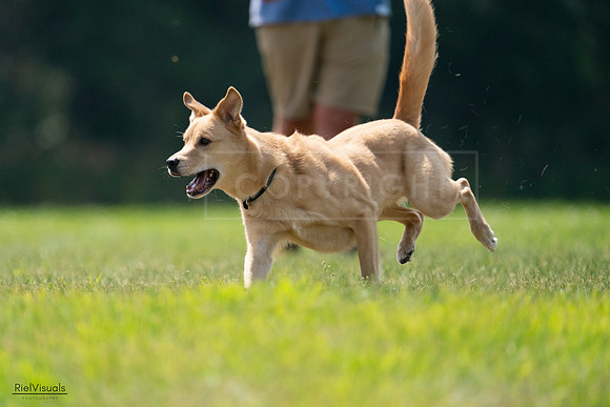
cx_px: 295
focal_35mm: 636
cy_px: 203
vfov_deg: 2.2
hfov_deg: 3.2
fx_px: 10780
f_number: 6.3
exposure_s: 1/4000
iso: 2000
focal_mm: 600
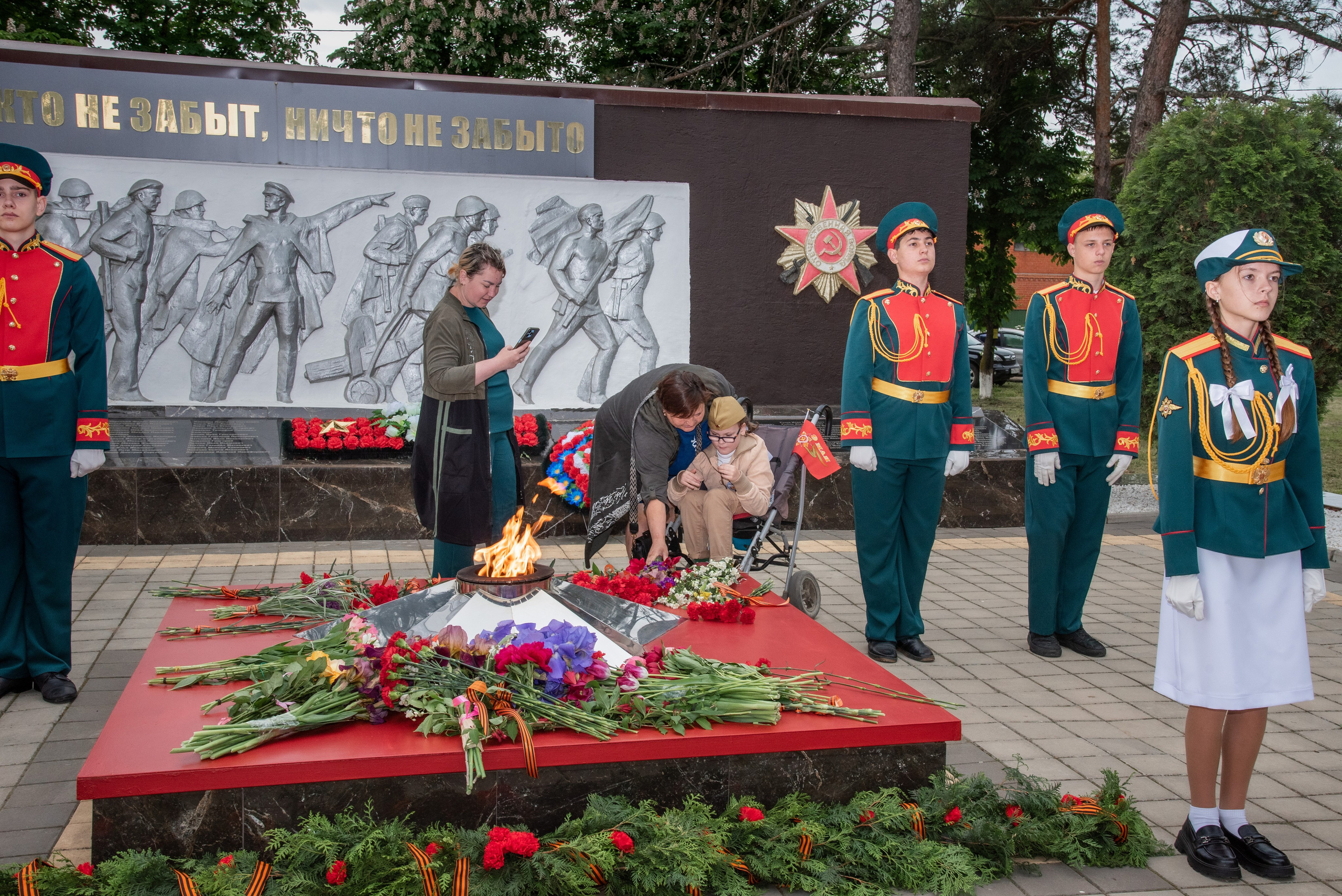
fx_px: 1417
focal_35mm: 38
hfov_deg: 50.7
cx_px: 671
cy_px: 448
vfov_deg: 35.1
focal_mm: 38
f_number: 10
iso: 640
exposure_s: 1/160
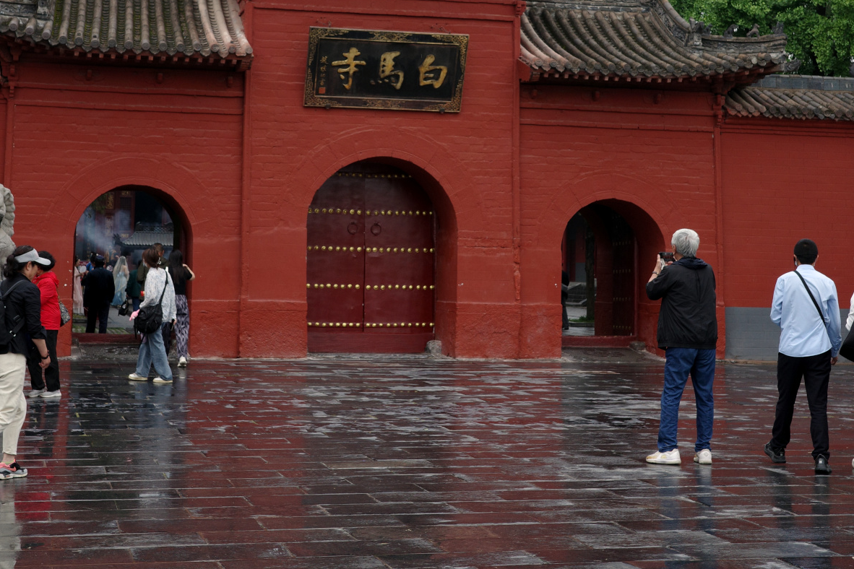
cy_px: 123
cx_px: 374
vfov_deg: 20.7
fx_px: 1542
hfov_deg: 30.9
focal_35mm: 65
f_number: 5
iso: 200
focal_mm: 26
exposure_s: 1/400
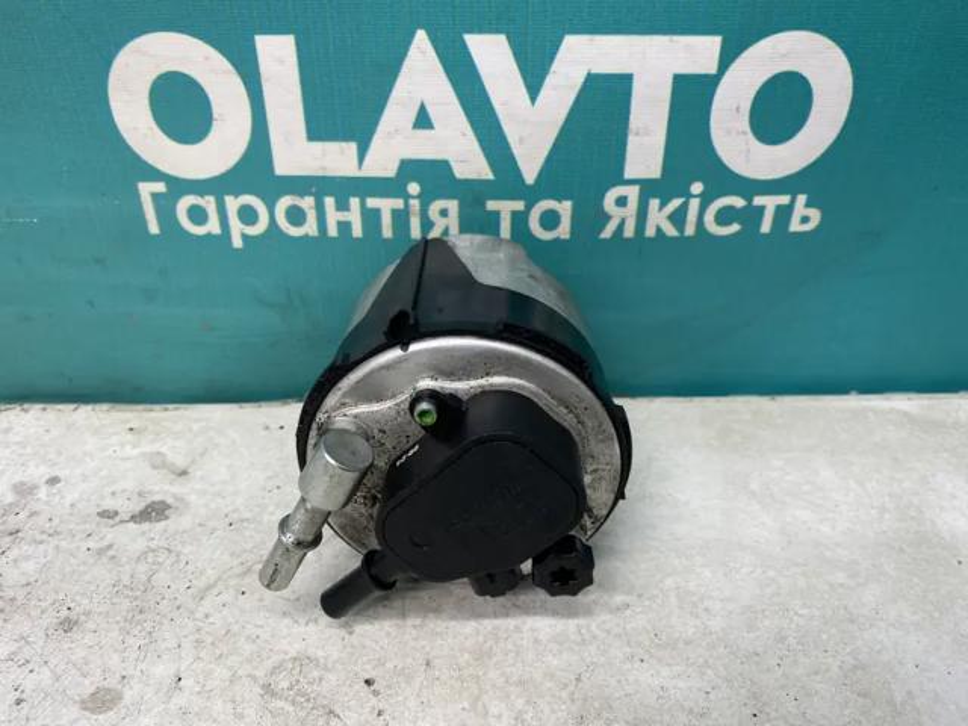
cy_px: 363
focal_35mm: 26
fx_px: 727
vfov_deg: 53.1
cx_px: 484
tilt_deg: -33.4
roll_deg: +0.1
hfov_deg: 67.3
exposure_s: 1/100
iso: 125
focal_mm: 4.25
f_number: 1.8
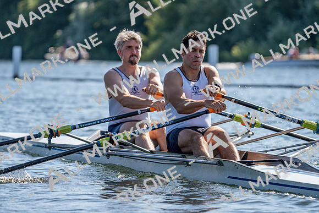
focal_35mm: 295
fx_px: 2615
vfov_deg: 4.7
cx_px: 160
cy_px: 106
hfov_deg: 7.0
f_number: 5.6
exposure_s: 1/1600
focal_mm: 295
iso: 250
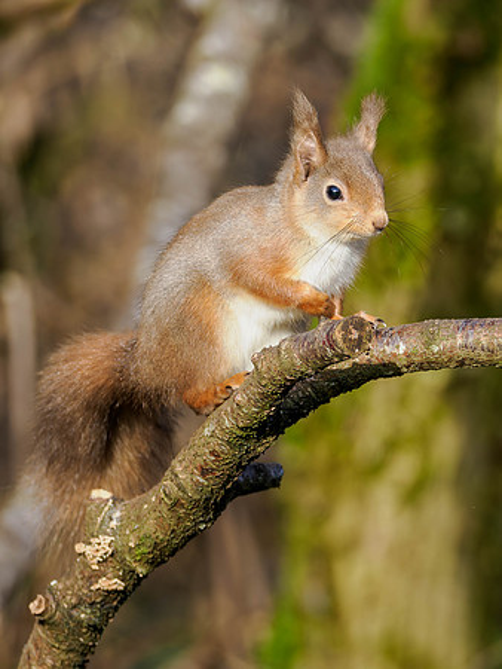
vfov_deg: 2.0
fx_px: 19433
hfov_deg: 1.5
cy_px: 331
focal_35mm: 1006
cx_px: 368
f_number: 4
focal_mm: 300
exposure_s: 1/800
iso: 640
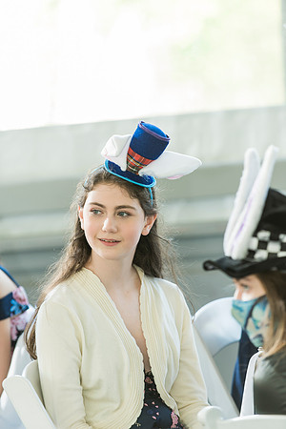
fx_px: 2383
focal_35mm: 200
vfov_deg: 10.3
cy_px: 214
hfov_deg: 6.9
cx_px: 143
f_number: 4
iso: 500
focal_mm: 200
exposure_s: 1/100
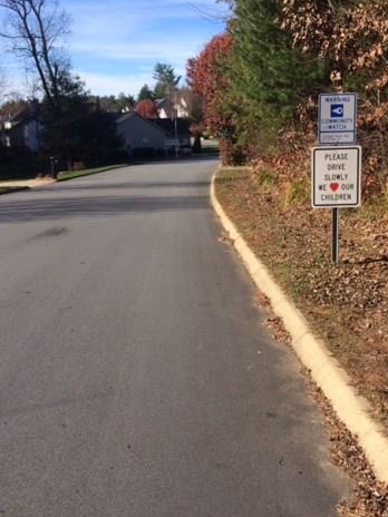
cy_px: 246
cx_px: 223
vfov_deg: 46.8
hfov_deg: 35.9
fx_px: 598
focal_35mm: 40
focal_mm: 4.15
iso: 32
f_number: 2.2
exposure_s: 1/1580
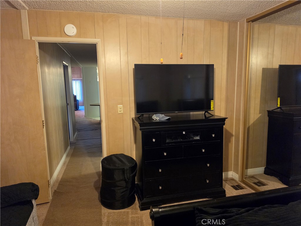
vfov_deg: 58.9
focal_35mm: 23
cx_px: 150
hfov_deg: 73.9
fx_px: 200
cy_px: 113
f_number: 1.4
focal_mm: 6.5
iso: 1600
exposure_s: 1/120
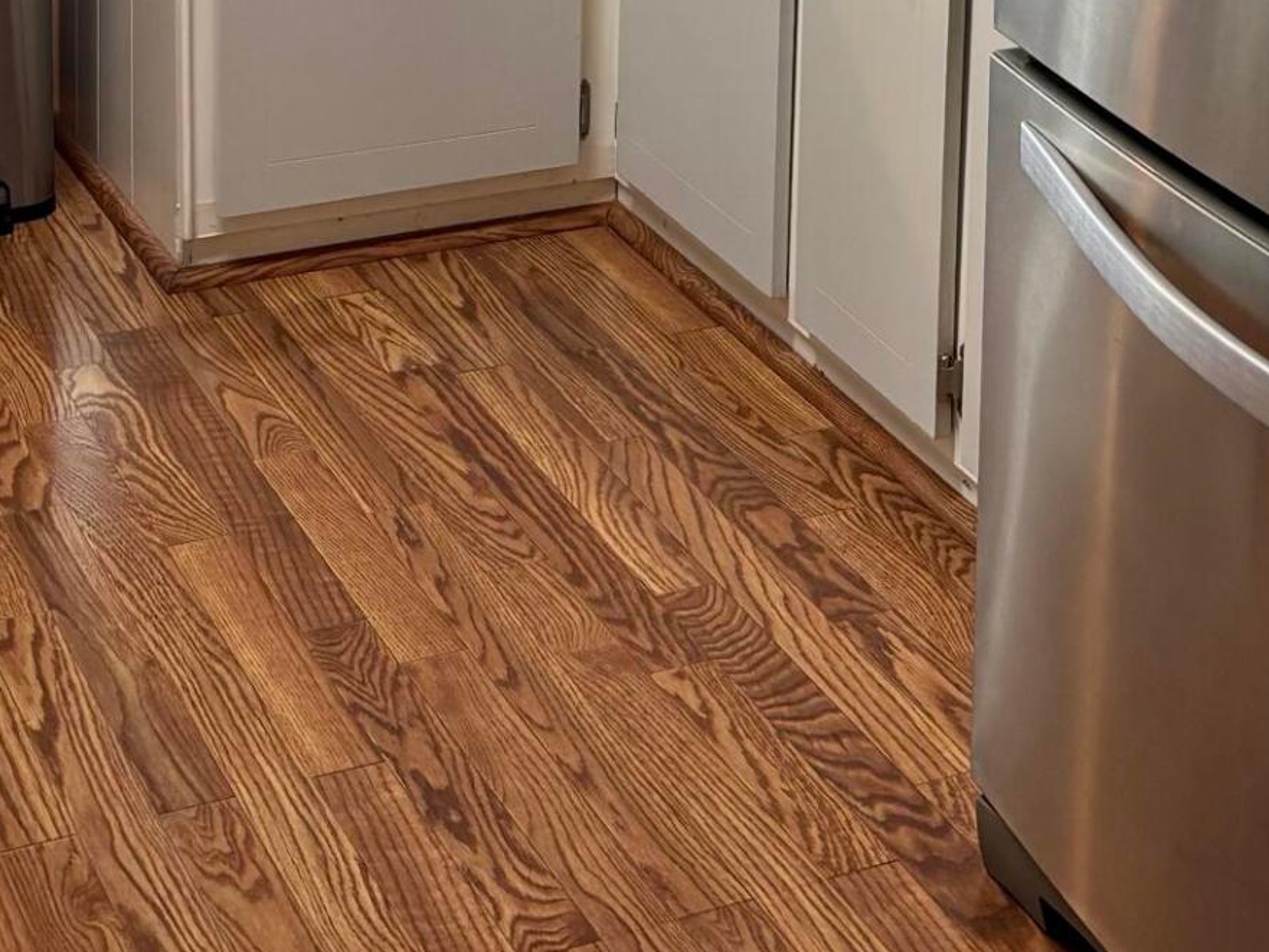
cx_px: 919
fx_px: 3116
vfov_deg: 16.1
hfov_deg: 22.8
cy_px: -421
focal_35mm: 85
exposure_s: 1/60
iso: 80
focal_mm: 5.96
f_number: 1.6
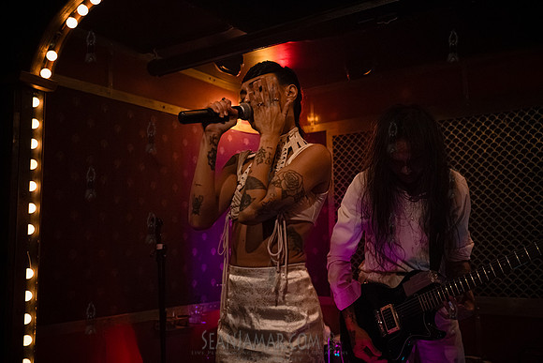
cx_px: 272
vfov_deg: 37.9
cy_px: 182
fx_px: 528
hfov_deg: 54.4
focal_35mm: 35
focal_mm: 35
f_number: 3.2
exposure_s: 1/400
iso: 16000
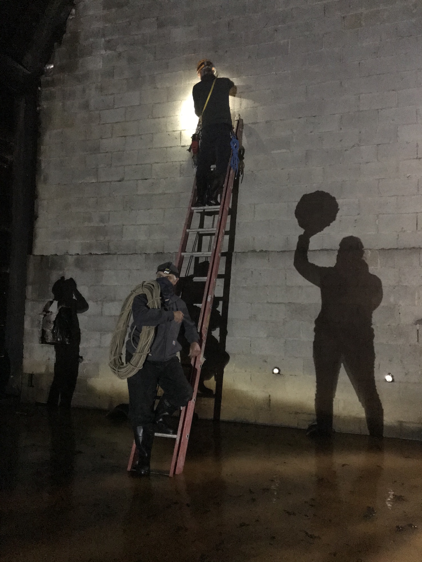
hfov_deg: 49.7
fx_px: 455
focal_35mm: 28
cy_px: 281
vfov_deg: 63.4
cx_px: 211
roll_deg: -0.7
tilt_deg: +5.7
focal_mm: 3.99
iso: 640
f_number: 1.8
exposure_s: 1/4
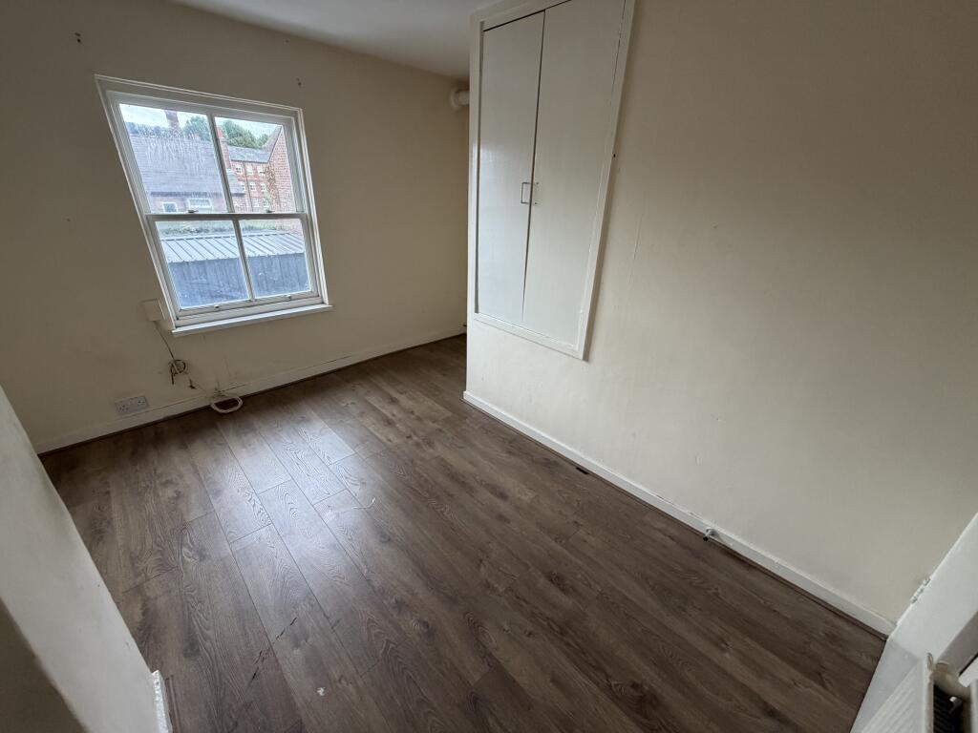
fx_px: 396
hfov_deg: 102.1
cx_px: 489
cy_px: 366
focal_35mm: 14
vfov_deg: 85.7
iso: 320
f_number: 2.2
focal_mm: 2.22
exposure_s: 1/121
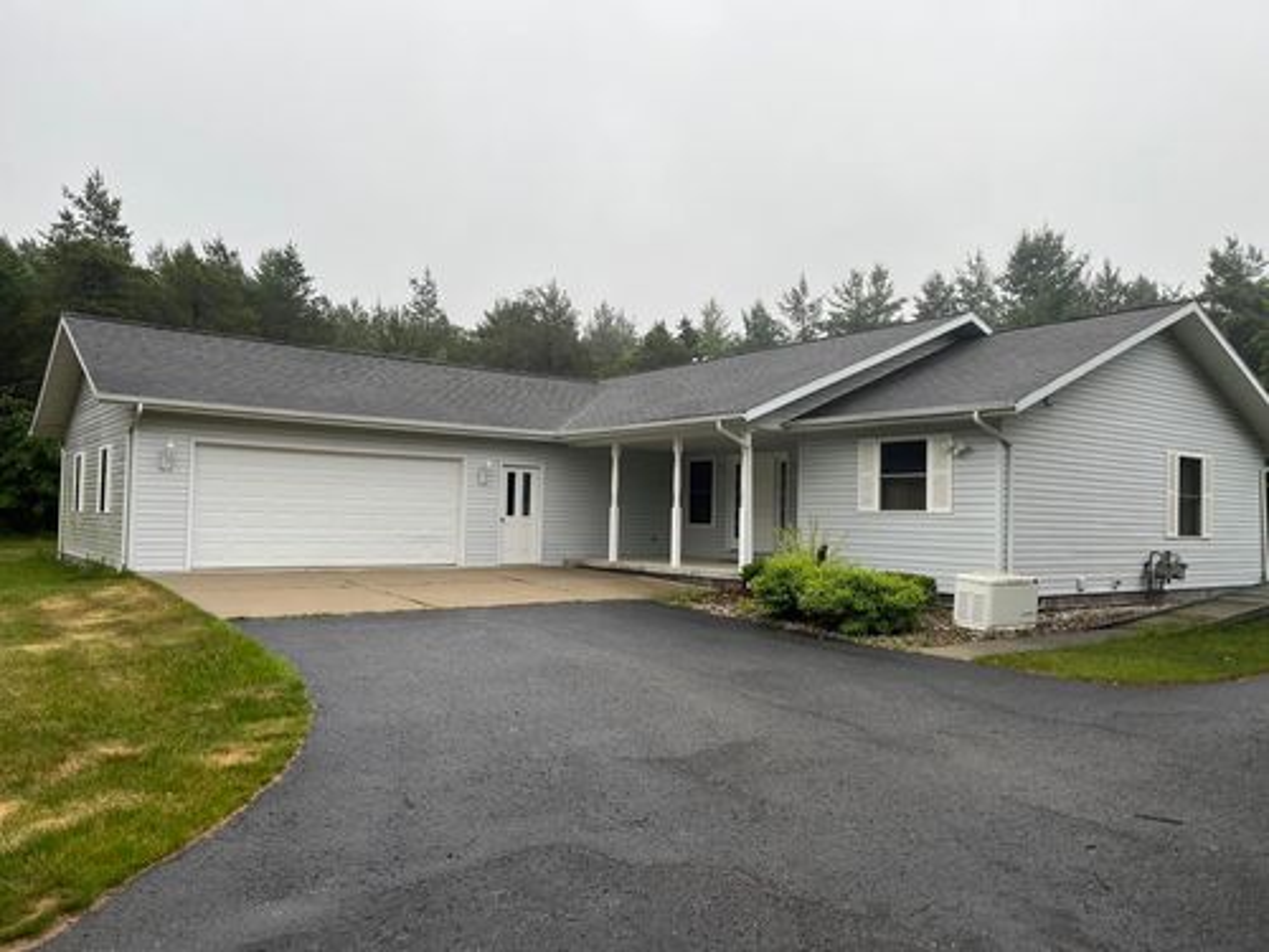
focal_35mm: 26
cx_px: 634
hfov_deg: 67.3
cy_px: 476
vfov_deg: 53.1
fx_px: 953
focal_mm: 5.1
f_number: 1.6
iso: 50
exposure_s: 1/404
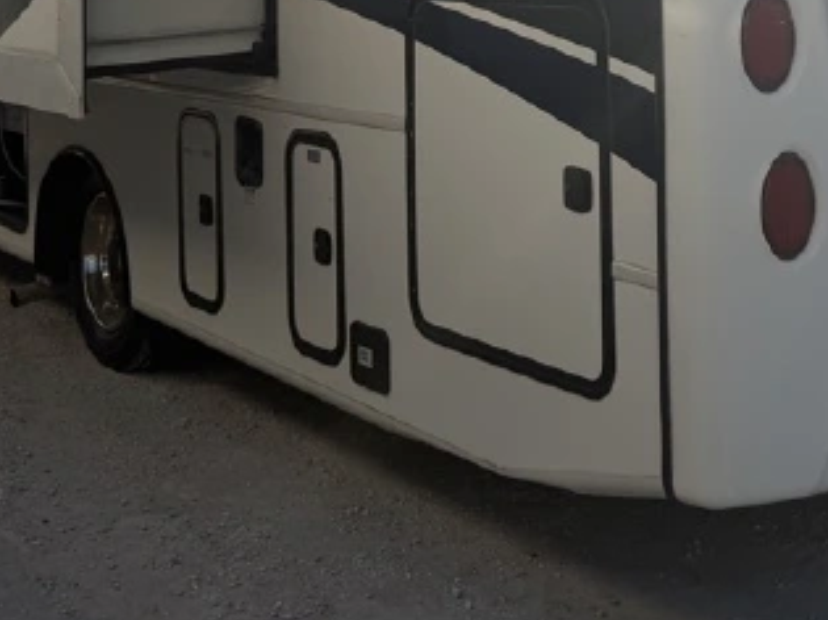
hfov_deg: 31.0
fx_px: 1459
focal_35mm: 61
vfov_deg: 21.9
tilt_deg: +2.5
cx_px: 644
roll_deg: -0.3
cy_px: -155
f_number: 1.78
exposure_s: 1/7353
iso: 125
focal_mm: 6.76
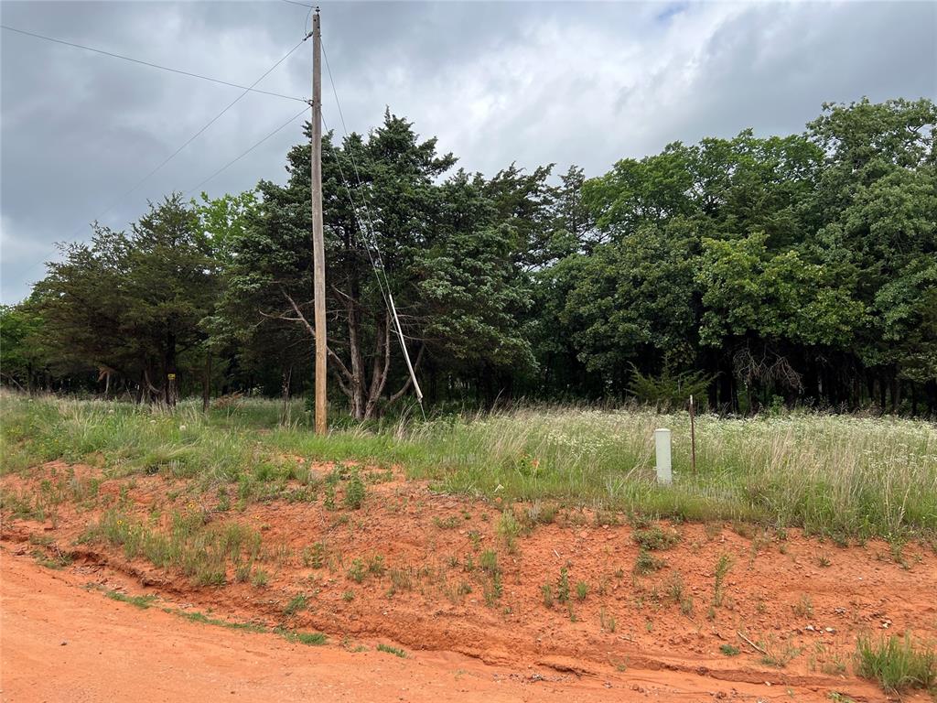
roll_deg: +1.4
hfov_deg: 67.3
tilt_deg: +5.3
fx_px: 704
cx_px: 468
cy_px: 352
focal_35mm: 26
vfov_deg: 53.1
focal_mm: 5.7
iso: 50
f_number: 1.5
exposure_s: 1/1751
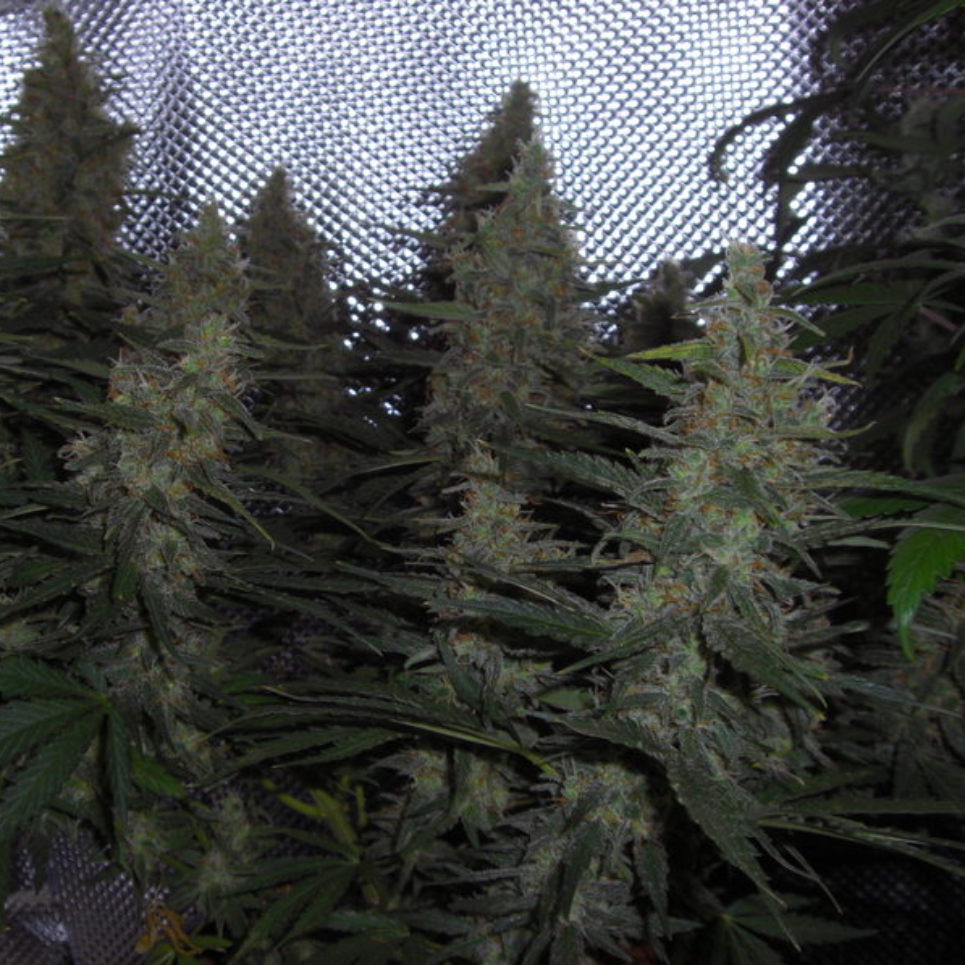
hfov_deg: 37.2
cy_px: 482
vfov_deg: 37.6
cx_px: 328
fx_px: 1419
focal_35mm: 45
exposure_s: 1/30
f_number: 8
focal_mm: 6.2
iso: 64
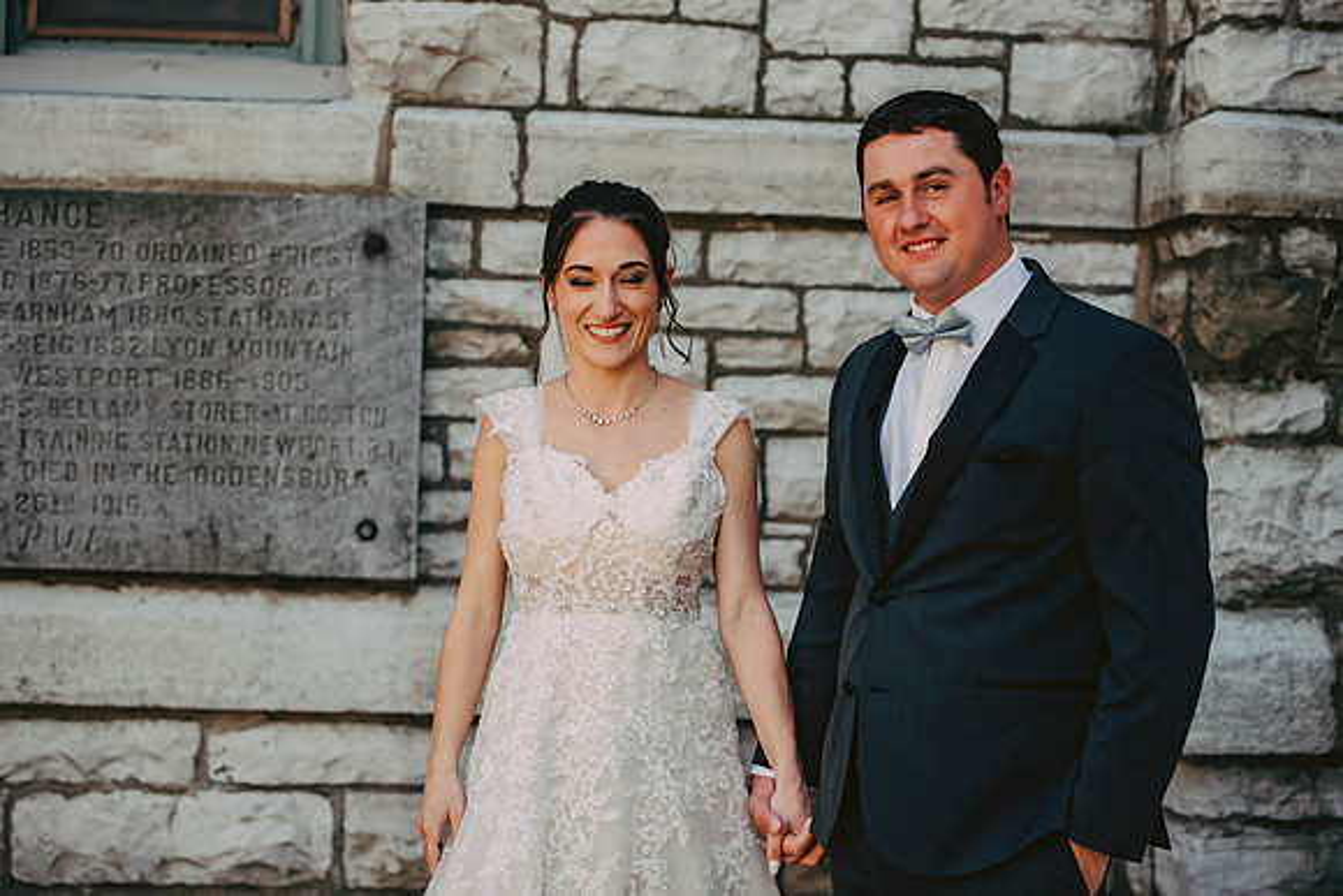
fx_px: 2612
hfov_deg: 28.8
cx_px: 672
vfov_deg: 19.5
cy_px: 448
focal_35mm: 70
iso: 1600
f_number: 2.8
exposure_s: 1/2500
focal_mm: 70
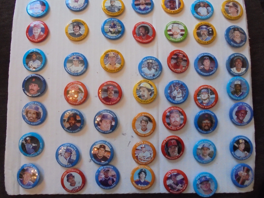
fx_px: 236
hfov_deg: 58.1
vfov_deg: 45.3
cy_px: 85
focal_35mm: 31
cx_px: 112
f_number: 3.5
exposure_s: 1/125
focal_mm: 4.6
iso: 500
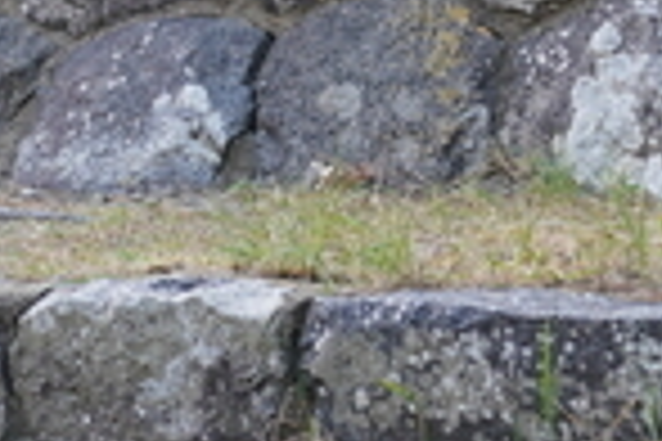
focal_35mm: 241
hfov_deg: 8.5
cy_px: -396
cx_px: 315
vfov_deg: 5.6
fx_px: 4431
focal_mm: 59
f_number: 5.6
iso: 160
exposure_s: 1/60
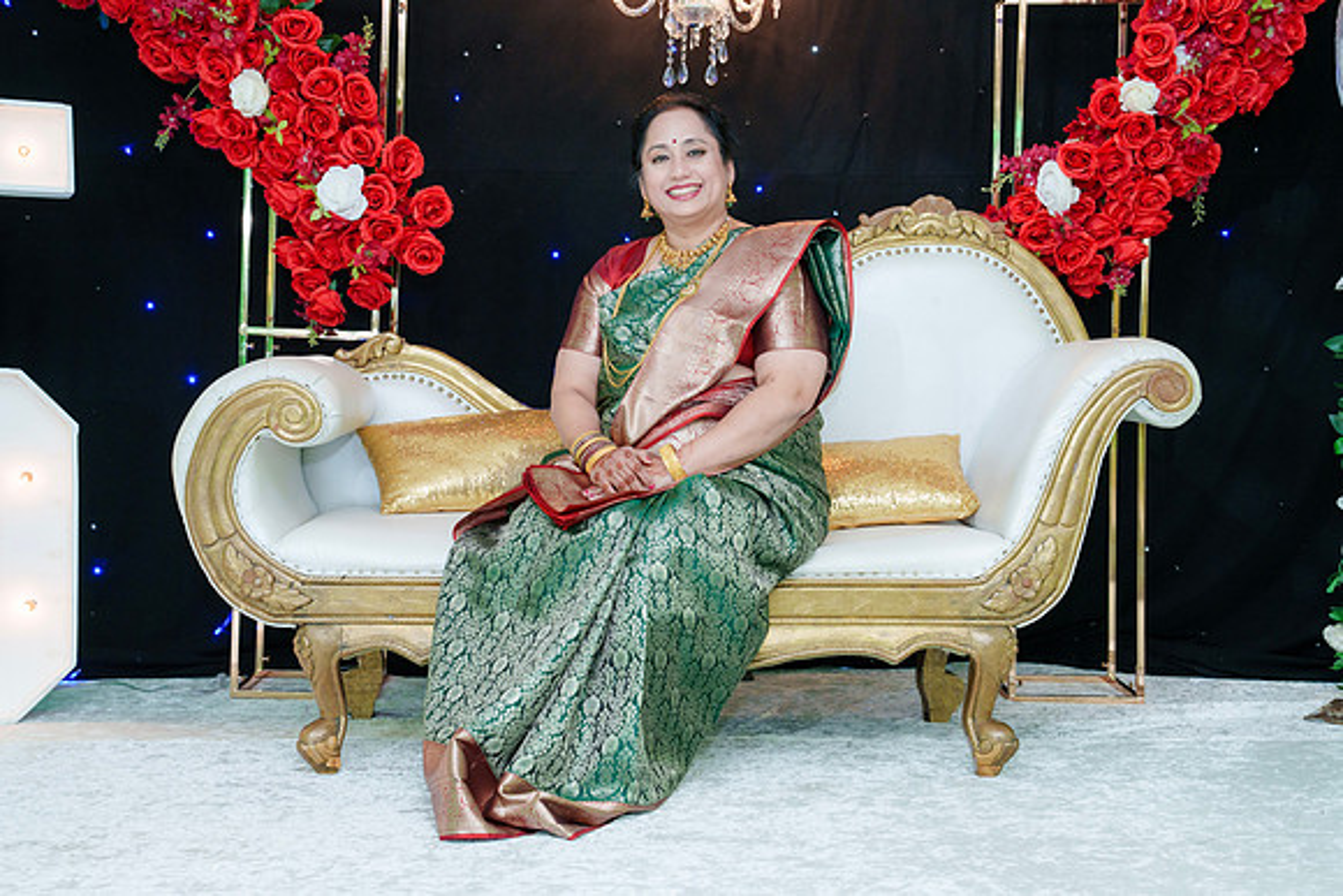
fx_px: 2018
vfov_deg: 25.0
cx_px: 672
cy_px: 448
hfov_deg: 36.8
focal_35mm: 54
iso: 2000
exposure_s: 1/160
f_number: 5
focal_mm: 54
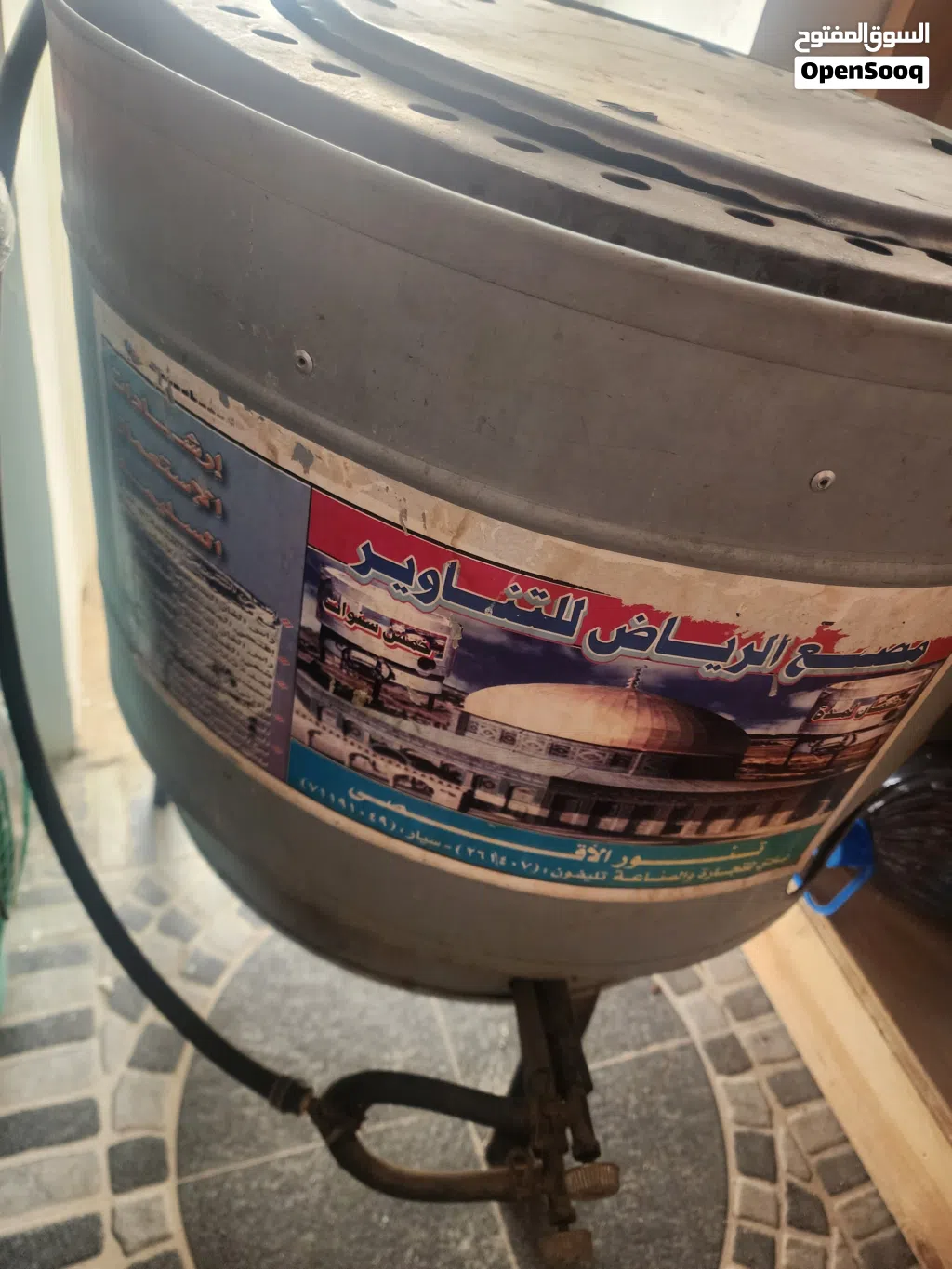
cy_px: 634
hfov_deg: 58.9
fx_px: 843
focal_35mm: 23
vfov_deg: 73.9
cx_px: 476
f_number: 1.8
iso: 320
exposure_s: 1/100
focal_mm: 6.4
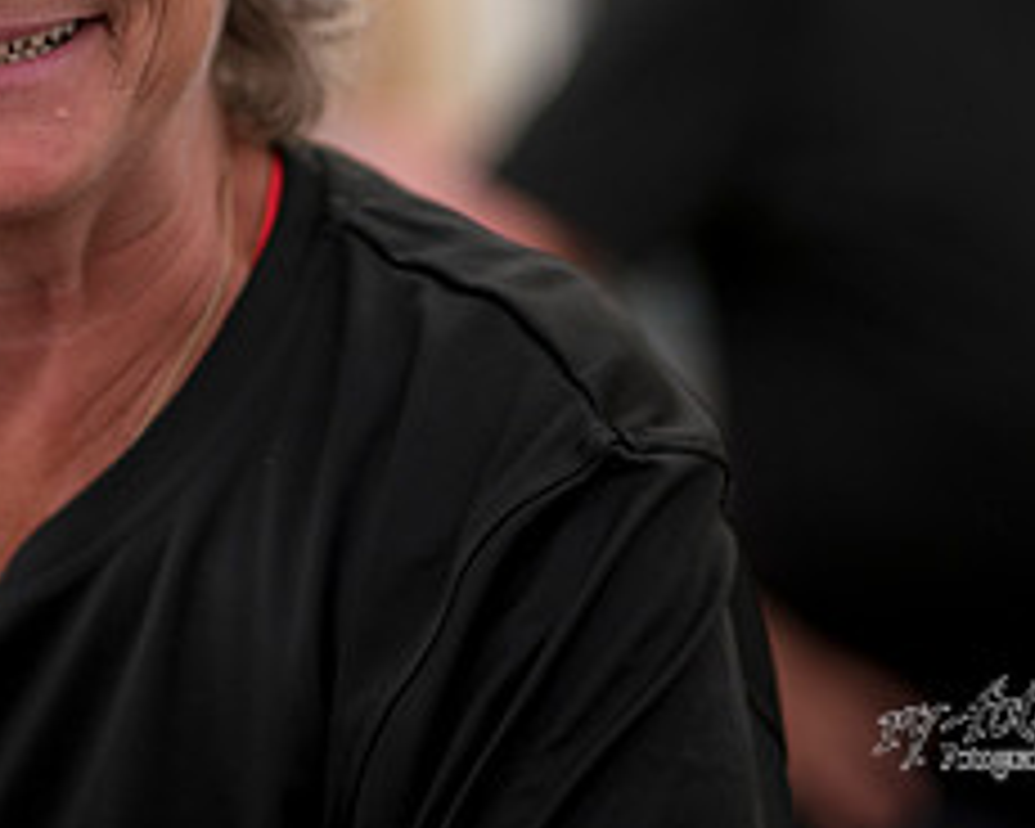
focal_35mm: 201
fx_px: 6157
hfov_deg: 9.6
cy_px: 74
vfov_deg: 7.7
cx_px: 153
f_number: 1.8
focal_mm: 85
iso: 640
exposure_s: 1/1000
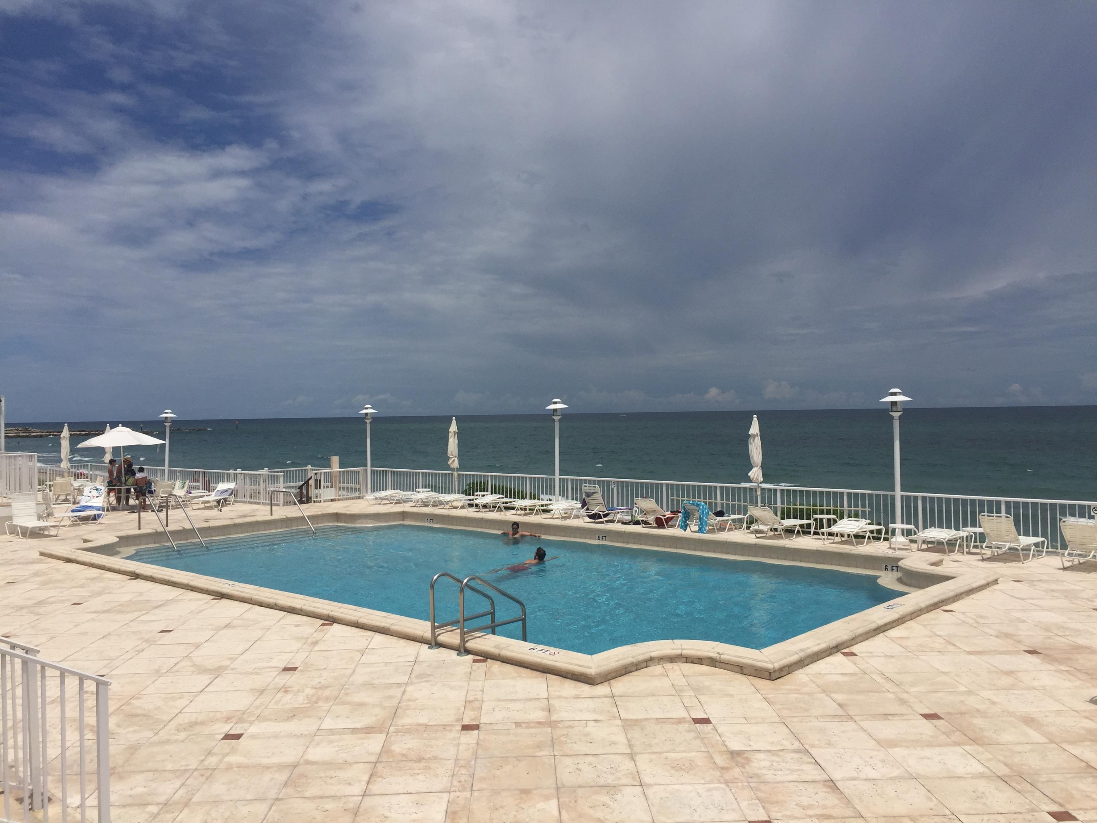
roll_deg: -0.4
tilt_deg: +1.3
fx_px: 919
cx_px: 548
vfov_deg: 48.2
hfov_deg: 61.7
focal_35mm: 29
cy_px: 412
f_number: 2.2
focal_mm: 4.15
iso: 32
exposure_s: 1/7937
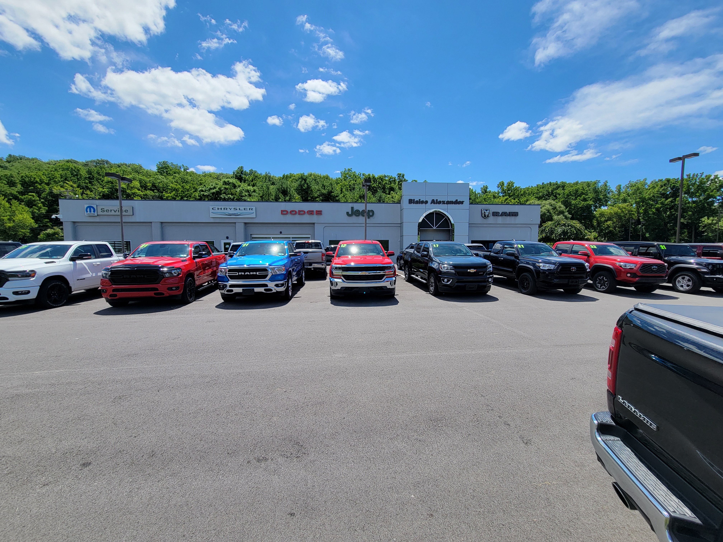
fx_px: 272
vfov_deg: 89.9
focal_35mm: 13
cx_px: 362
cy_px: 271
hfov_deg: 106.2
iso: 50
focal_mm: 2.2
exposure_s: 1/1321
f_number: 2.2
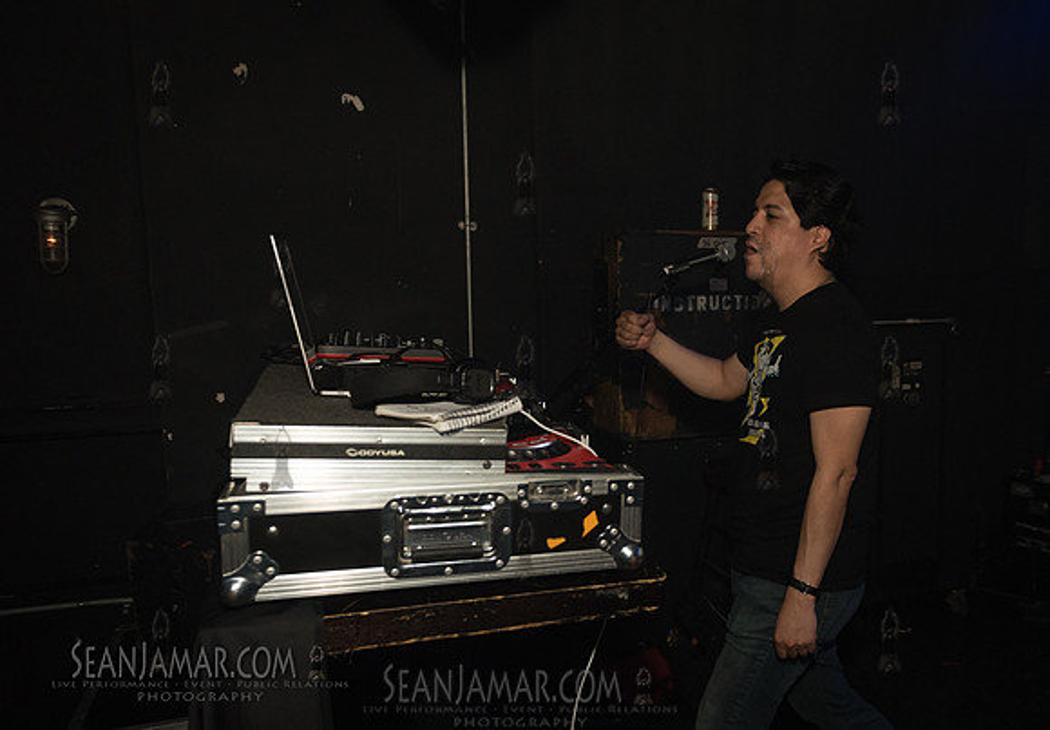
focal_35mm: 32
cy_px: 384
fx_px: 947
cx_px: 710
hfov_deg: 56.6
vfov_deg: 42.1
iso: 2000
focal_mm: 24
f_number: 3.5
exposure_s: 1/250
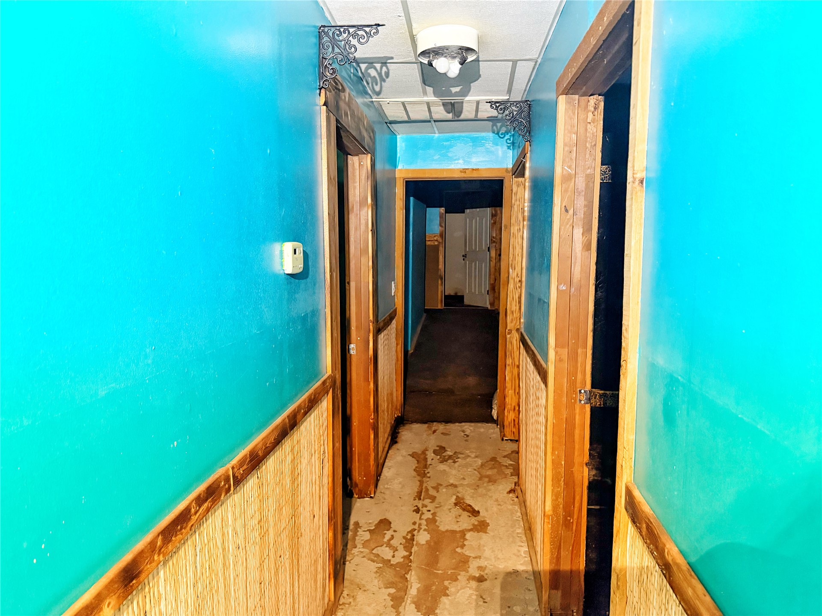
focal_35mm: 24
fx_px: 570
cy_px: 308
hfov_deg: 71.6
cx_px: 411
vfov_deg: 56.8
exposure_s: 1/33
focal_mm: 6.76
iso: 1000
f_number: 1.78
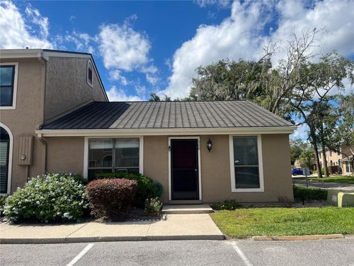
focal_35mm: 26
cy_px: 133
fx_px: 266
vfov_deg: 53.1
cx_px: 177
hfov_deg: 67.3
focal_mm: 5.1
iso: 50
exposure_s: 1/3745
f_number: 1.6
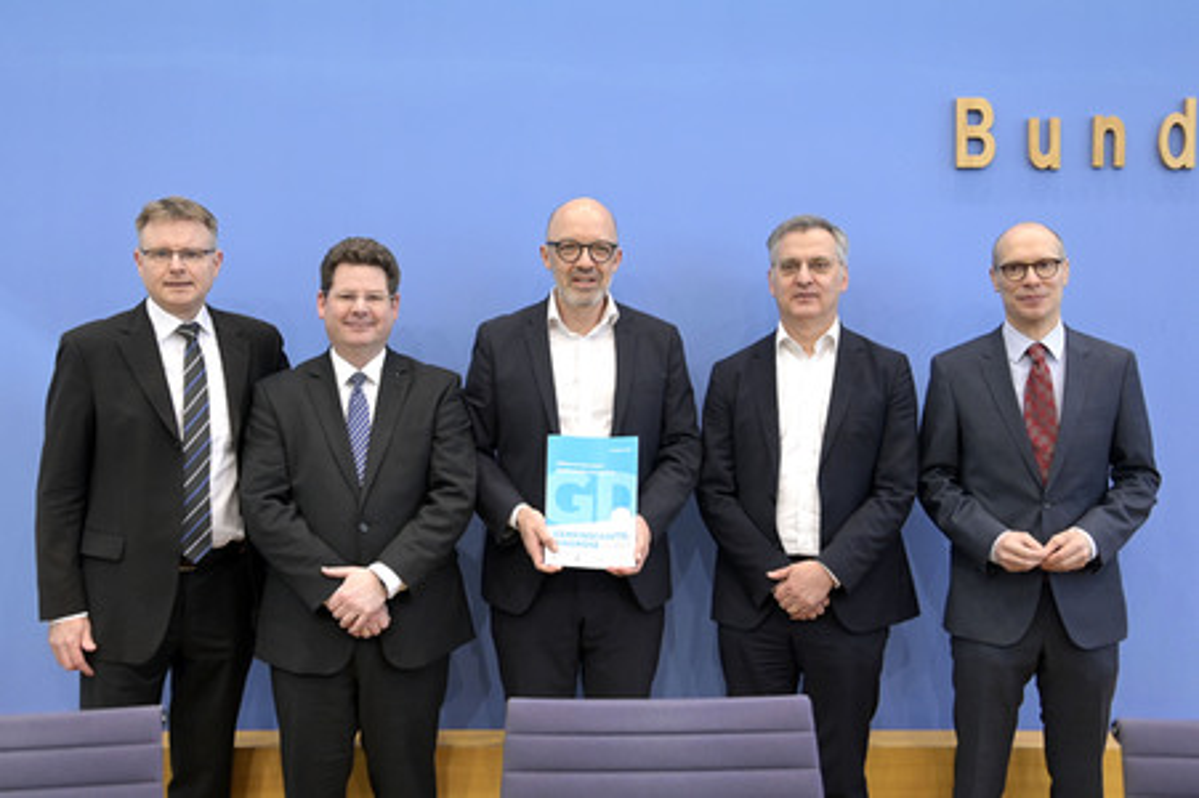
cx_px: 600
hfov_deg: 53.2
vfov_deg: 36.8
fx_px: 1198
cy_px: 399
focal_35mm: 36
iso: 3200
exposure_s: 1/400
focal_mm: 36
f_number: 5
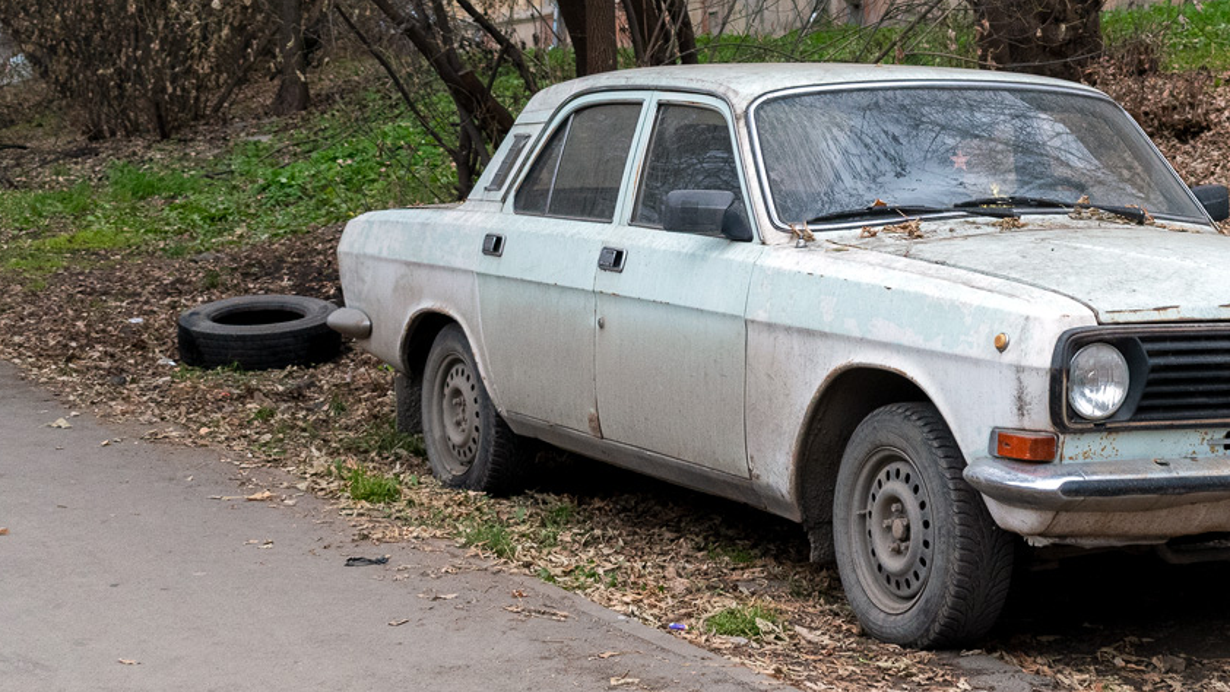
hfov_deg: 29.9
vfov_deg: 17.3
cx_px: 989
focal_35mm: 69
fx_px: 2246
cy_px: 110
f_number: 4
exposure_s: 1/200
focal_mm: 27
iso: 800
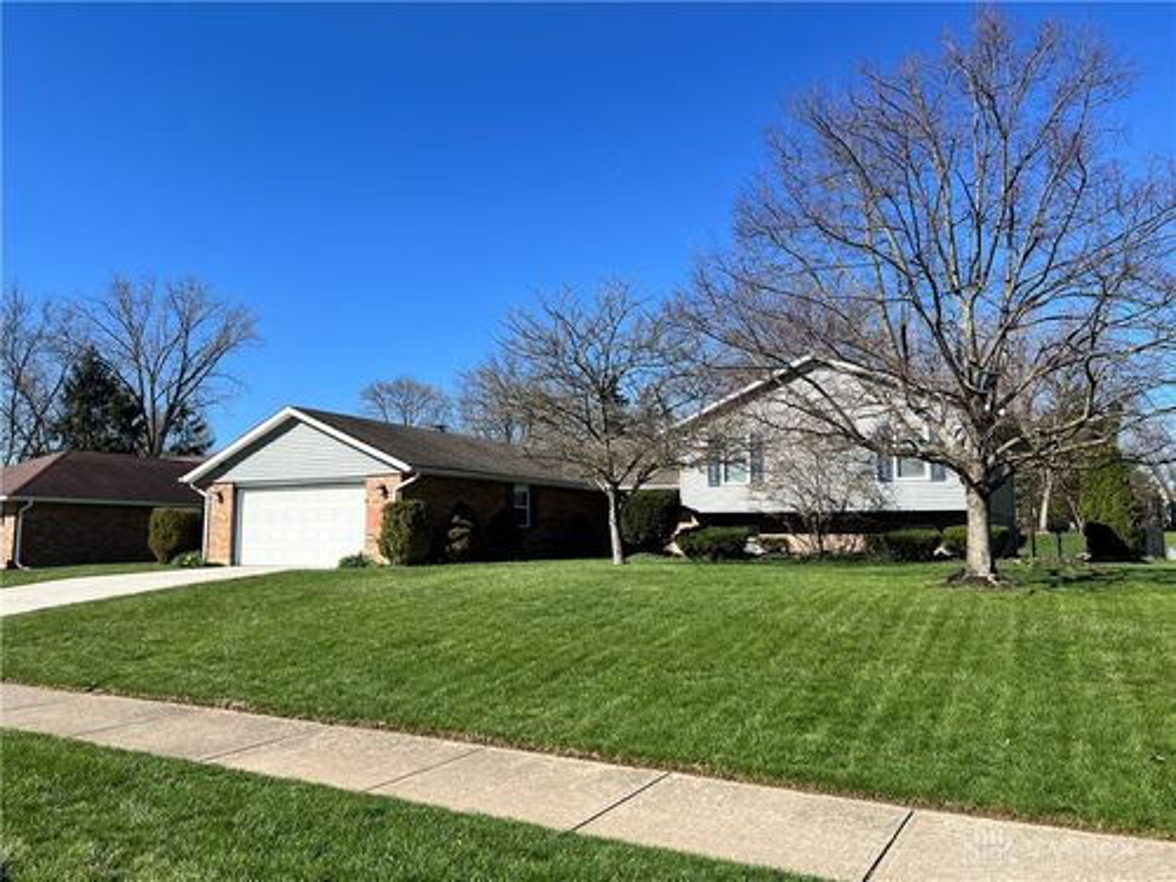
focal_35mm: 26
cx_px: 588
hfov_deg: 67.3
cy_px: 441
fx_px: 883
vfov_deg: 53.1
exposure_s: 1/3257
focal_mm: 5.7
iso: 50
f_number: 1.5
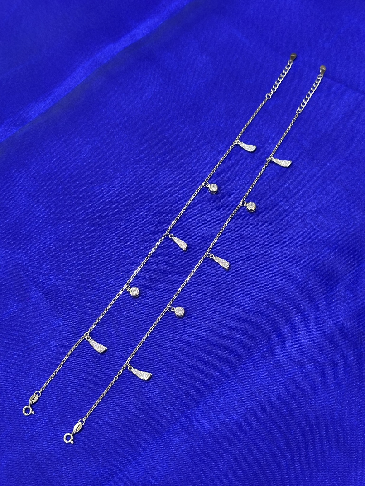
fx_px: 675
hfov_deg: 30.3
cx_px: 182
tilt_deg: -66.2
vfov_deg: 39.7
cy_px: 243
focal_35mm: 48
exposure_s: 1/50
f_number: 1.78
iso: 160
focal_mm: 6.86
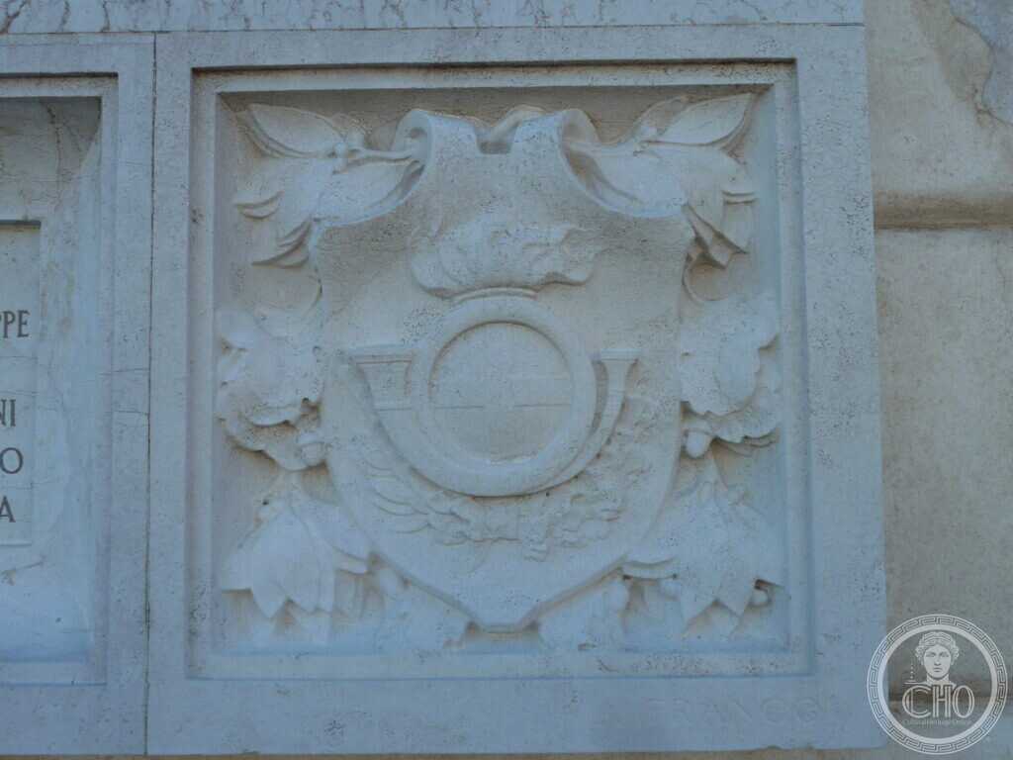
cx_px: 506
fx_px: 1171
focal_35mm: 40
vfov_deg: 36.0
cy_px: 380
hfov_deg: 46.8
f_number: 4
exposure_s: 1/200
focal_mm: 6.5
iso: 80
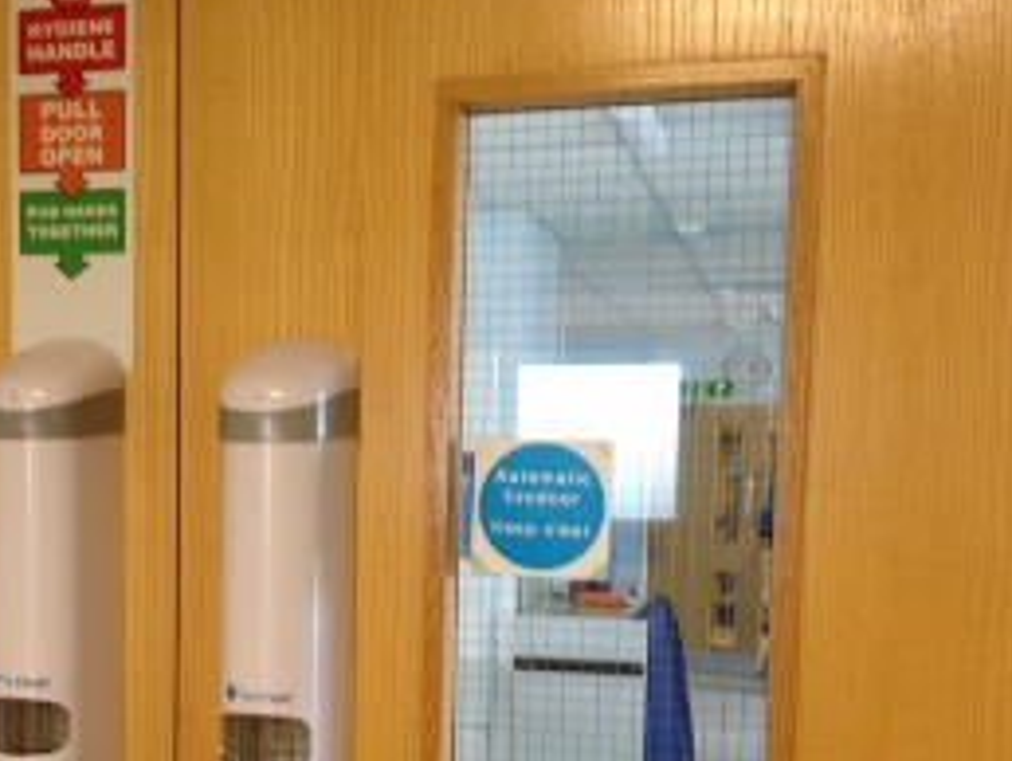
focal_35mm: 61
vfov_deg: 23.7
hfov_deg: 31.2
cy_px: 612
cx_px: 275
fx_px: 1785
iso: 80
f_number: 2.4
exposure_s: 1/20
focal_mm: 4.28
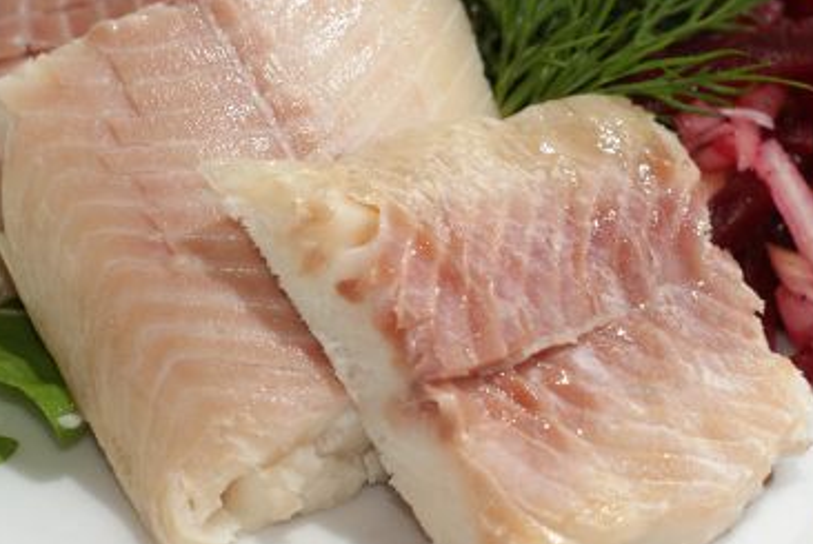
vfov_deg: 8.4
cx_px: 486
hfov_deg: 12.5
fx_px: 3708
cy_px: 215
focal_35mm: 164
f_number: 5.6
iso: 100
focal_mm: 50
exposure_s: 1/50
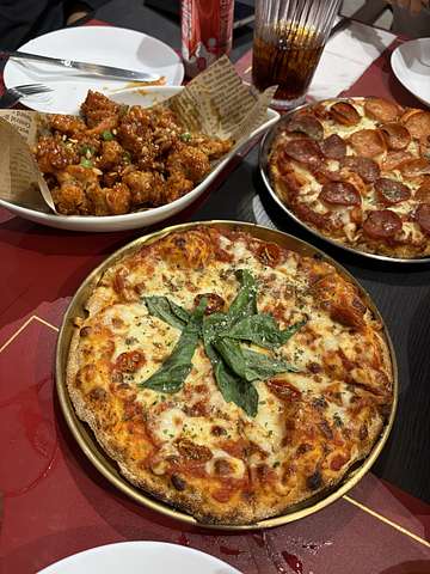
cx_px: 215
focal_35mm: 26
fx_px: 431
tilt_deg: -52.5
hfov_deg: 53.1
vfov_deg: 67.3
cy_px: 287
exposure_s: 1/50
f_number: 1.6
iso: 160
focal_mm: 5.96
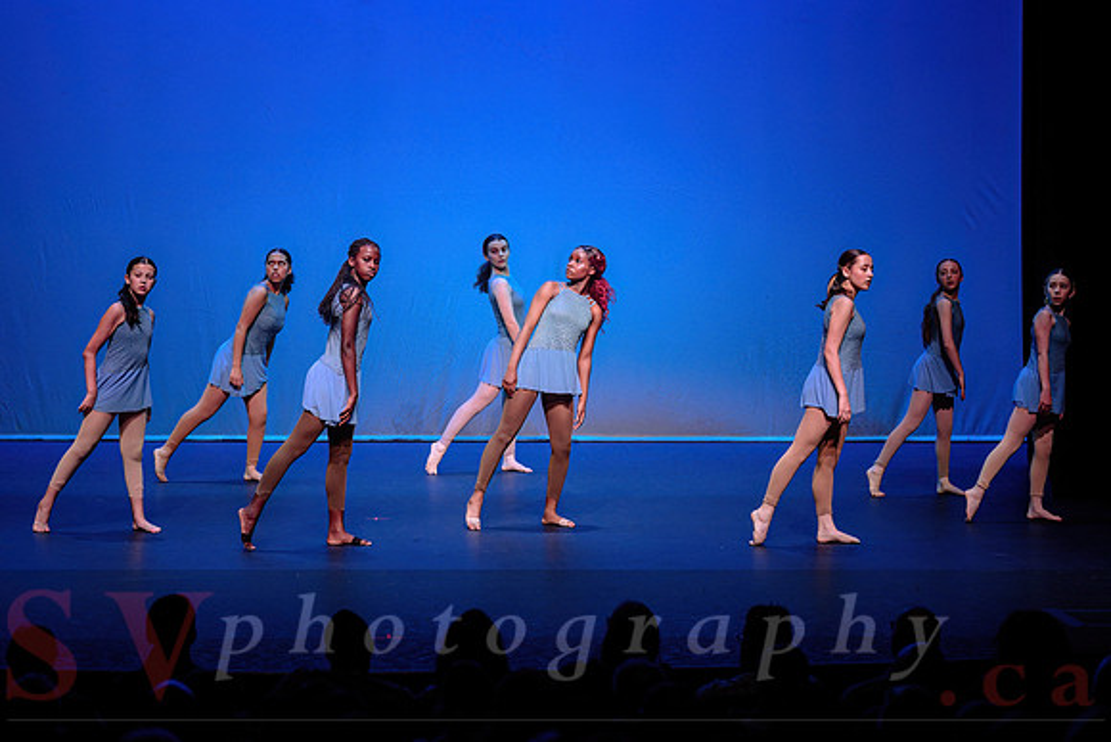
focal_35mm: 106
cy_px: 329
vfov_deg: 13.0
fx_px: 3262
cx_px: 564
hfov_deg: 19.3
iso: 1250
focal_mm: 95
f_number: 2.8
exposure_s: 1/500
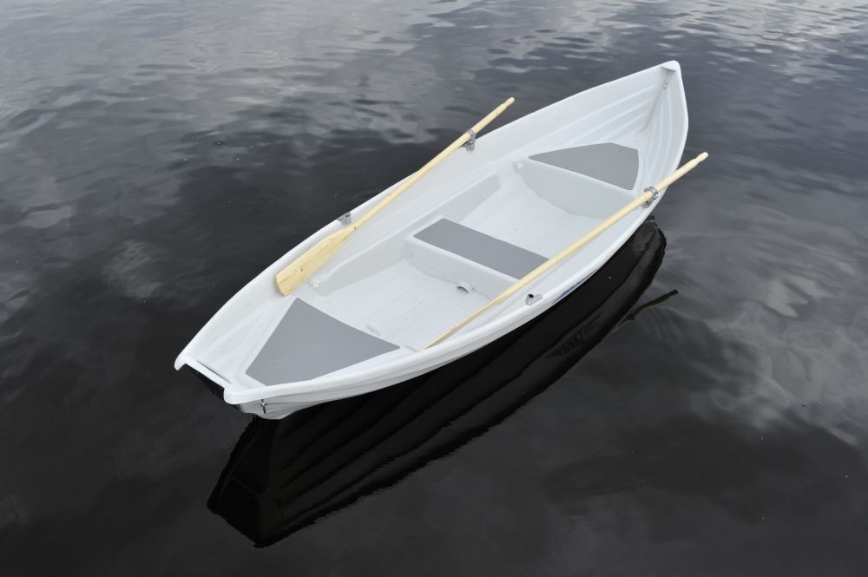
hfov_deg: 58.8
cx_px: 434
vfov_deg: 41.0
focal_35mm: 32
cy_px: 288
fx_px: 771
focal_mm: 32
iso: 400
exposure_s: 1/640
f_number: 6.3
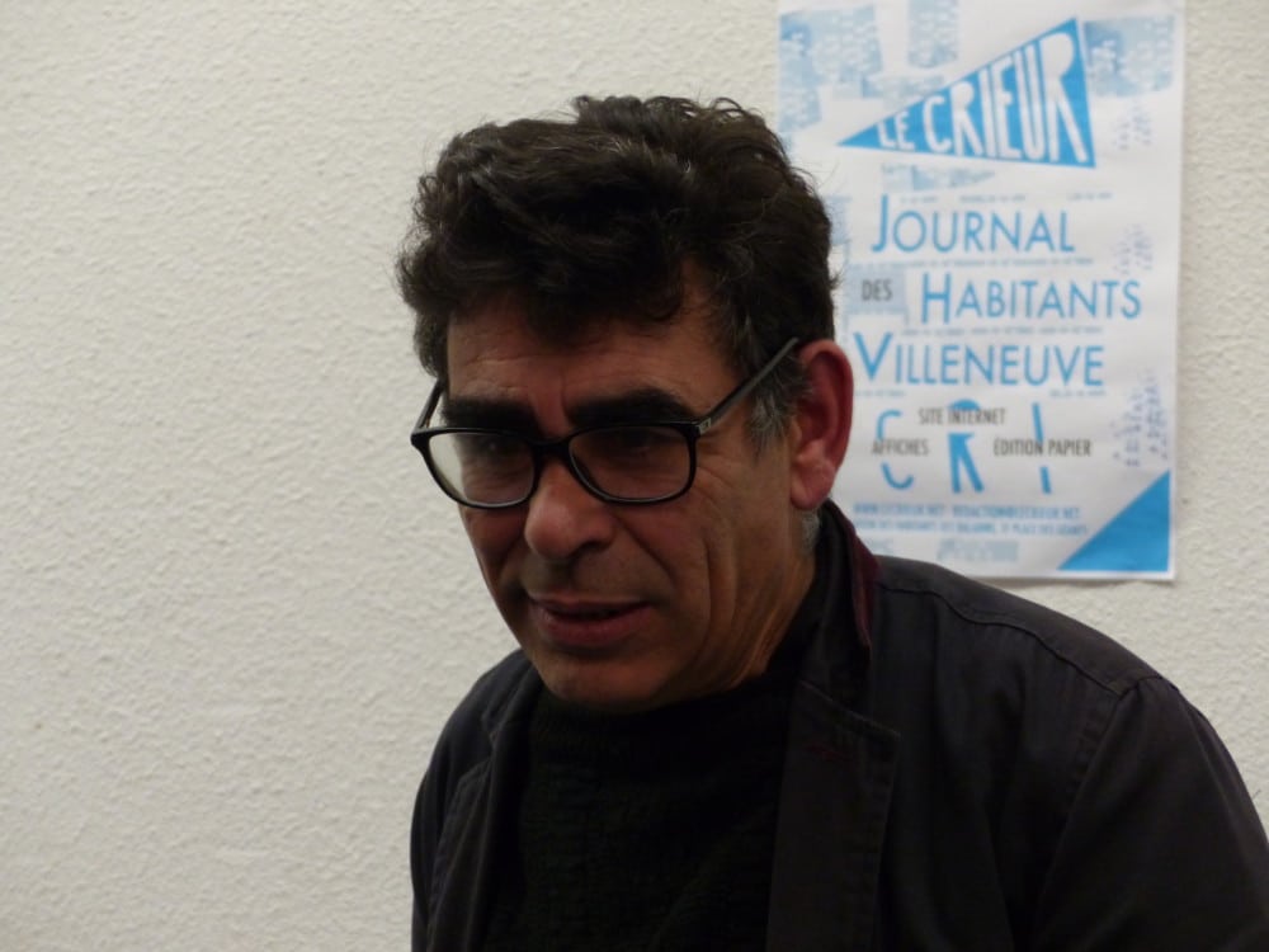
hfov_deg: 19.3
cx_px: 634
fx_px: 3739
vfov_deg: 14.5
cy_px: 476
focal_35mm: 102
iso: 400
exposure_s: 1/40
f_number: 2.8
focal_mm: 18.3
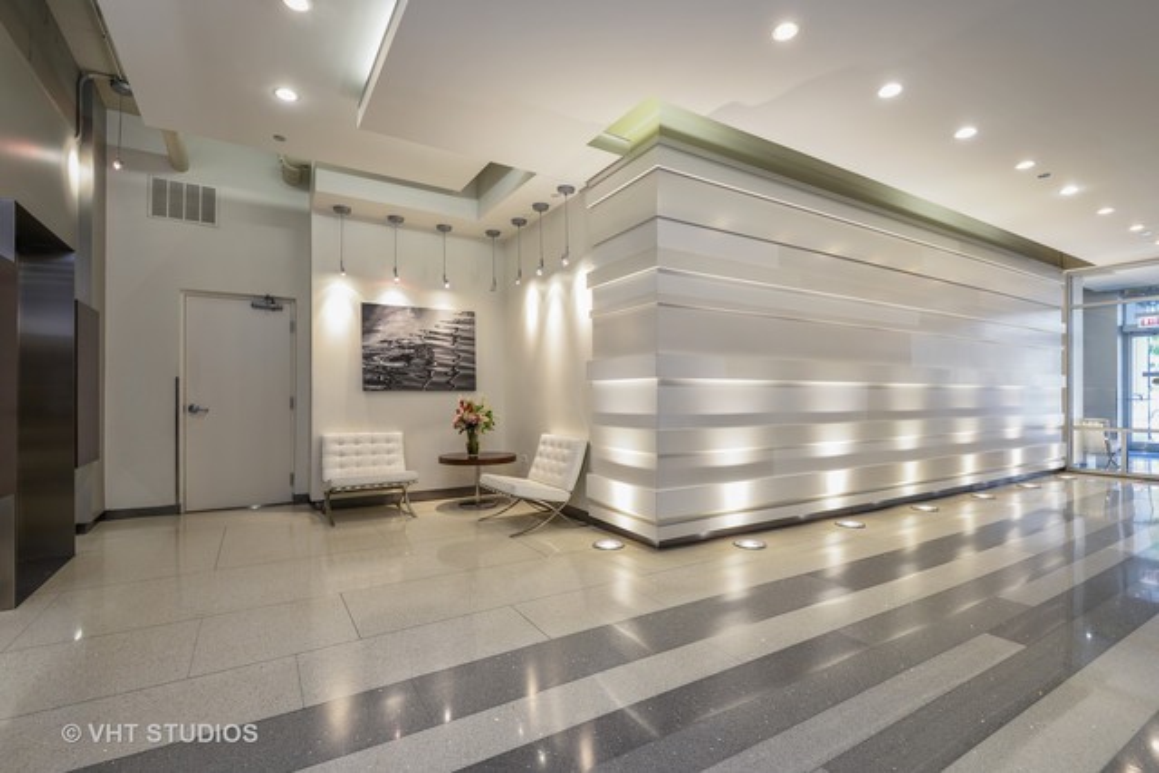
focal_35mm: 16
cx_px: 580
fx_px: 515
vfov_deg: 73.8
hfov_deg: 96.7
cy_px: 386
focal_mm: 16
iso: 250
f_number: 8
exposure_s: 1/8
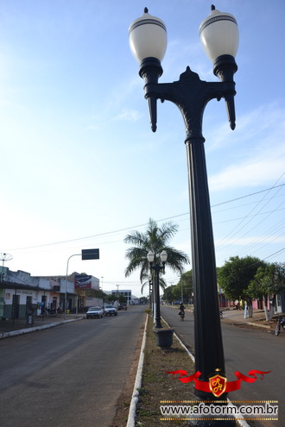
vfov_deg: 61.9
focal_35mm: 30
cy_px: 214
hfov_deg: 43.6
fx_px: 356
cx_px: 142
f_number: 8
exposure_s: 1/250
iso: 100
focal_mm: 20
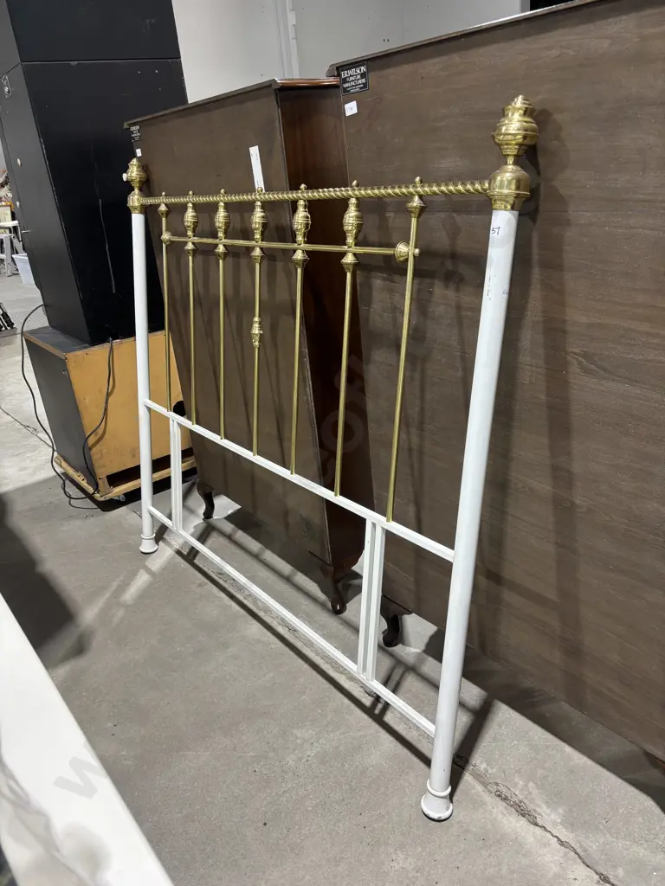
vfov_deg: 67.3
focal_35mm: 26
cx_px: 332
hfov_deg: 53.1
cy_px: 443
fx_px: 666
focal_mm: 5.96
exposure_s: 1/50
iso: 80
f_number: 1.6
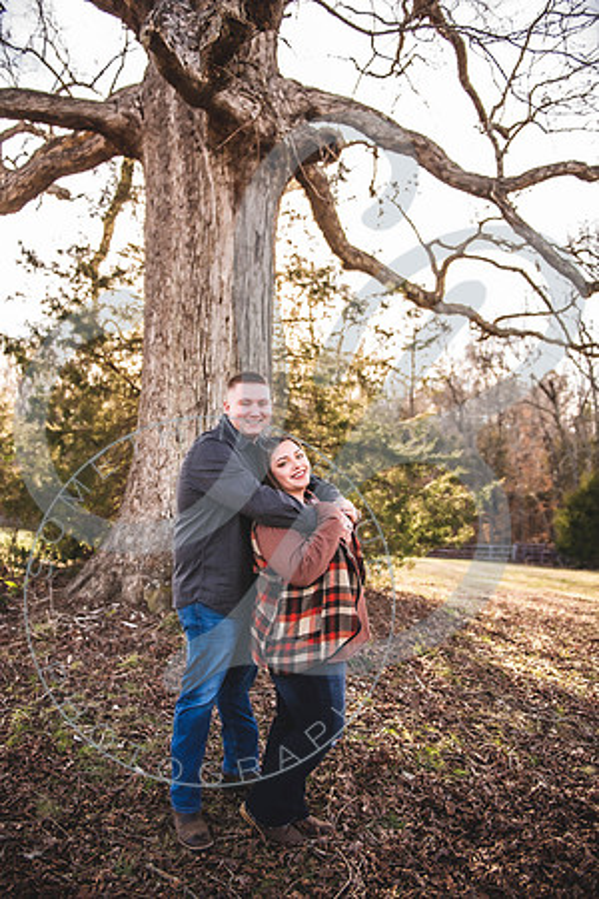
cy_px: 450
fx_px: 674
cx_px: 300
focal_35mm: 27
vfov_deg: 67.4
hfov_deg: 47.9
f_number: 2.8
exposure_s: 1/250
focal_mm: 27
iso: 100
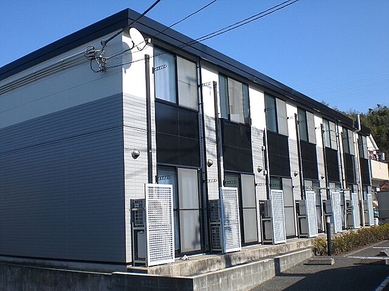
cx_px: 194
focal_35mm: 38
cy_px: 146
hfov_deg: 49.0
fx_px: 427
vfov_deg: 37.7
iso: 50
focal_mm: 6.3
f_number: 4.4
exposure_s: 1/400
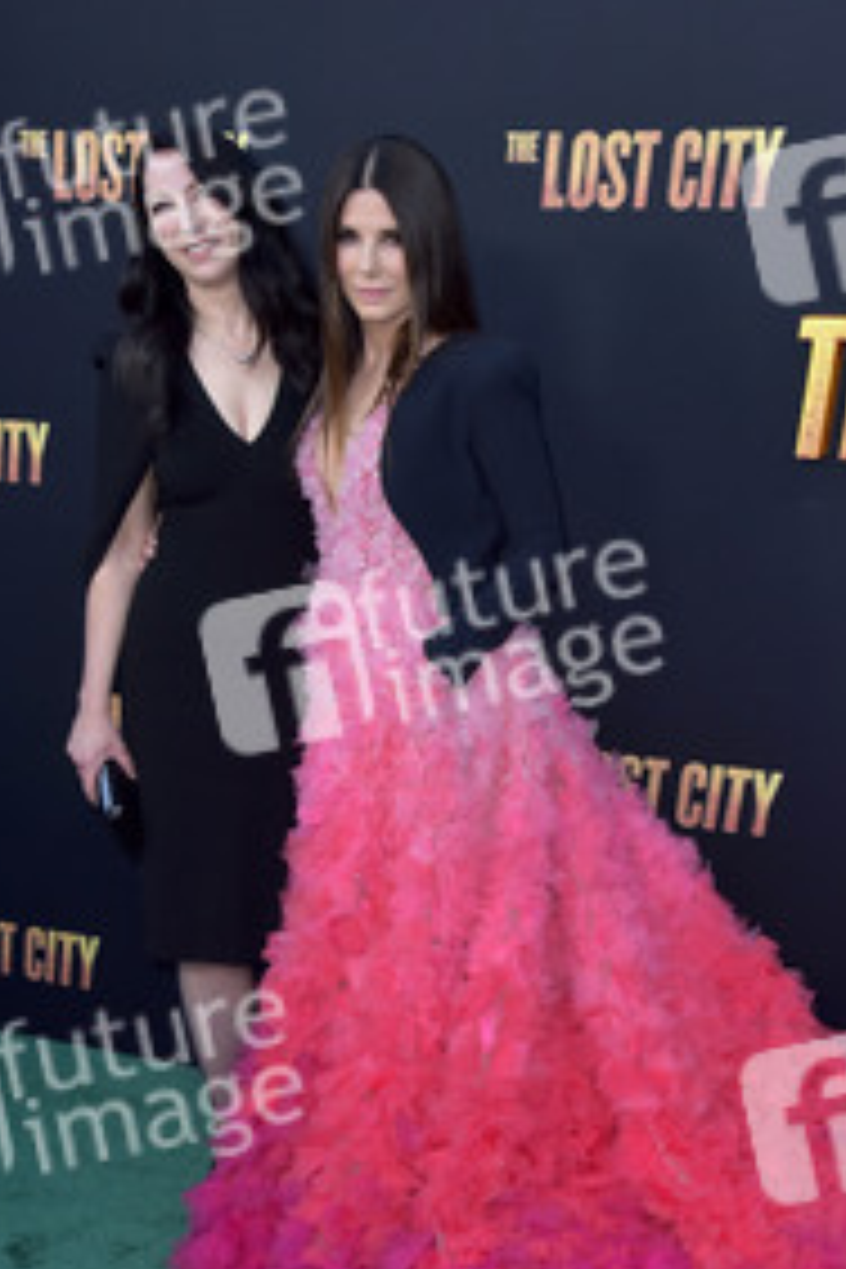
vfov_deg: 28.2
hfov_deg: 19.1
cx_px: 565
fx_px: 2503
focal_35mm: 71
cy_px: 873
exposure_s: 1/250
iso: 400
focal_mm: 50
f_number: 7.1
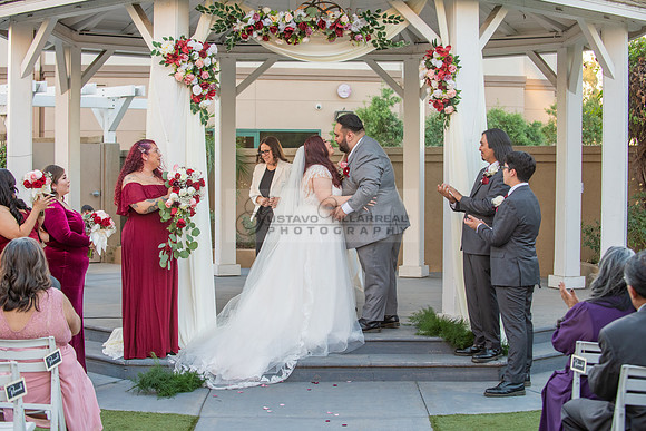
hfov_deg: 28.8
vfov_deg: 19.5
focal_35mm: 70
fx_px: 1256
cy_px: 216
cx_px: 323
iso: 800
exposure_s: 1/320
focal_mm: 70
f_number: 4
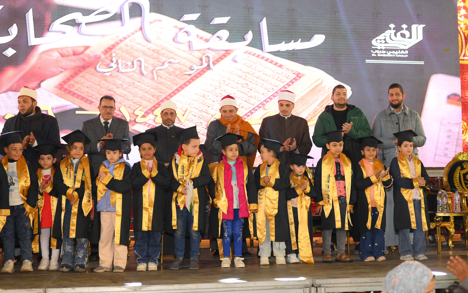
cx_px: 234
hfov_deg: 39.6
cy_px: 140
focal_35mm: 51
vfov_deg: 25.3
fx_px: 650
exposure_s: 1/200
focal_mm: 50
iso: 1000
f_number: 2.8
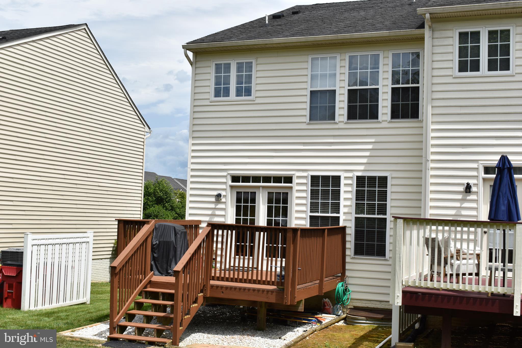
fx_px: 674
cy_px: 174
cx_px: 261
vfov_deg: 28.9
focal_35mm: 46
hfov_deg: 42.3
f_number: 11
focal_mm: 31
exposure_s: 1/500
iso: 200
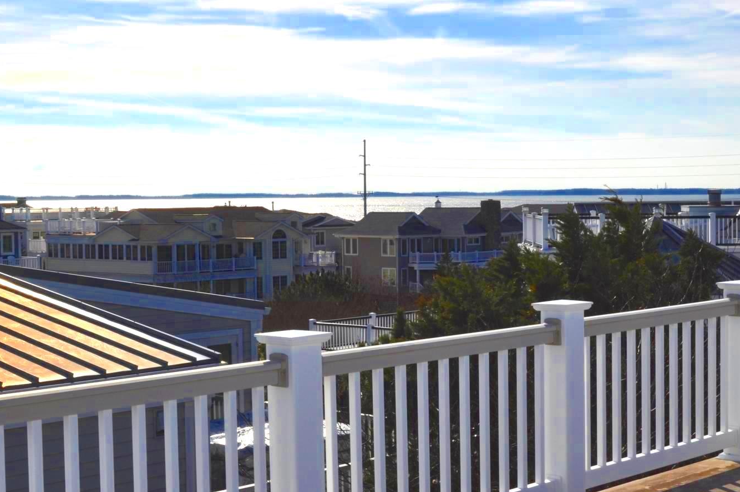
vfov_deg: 20.3
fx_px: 1371
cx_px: 494
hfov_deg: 30.0
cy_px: 270
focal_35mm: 67
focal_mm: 29
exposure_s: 1/200
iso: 200
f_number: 25
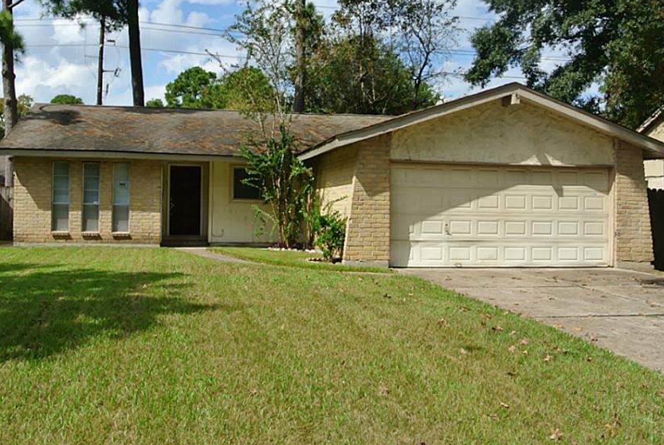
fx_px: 794
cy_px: 193
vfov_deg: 31.2
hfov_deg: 45.3
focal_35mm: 43
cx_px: 311
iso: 100
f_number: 16
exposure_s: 1/60
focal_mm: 13.1
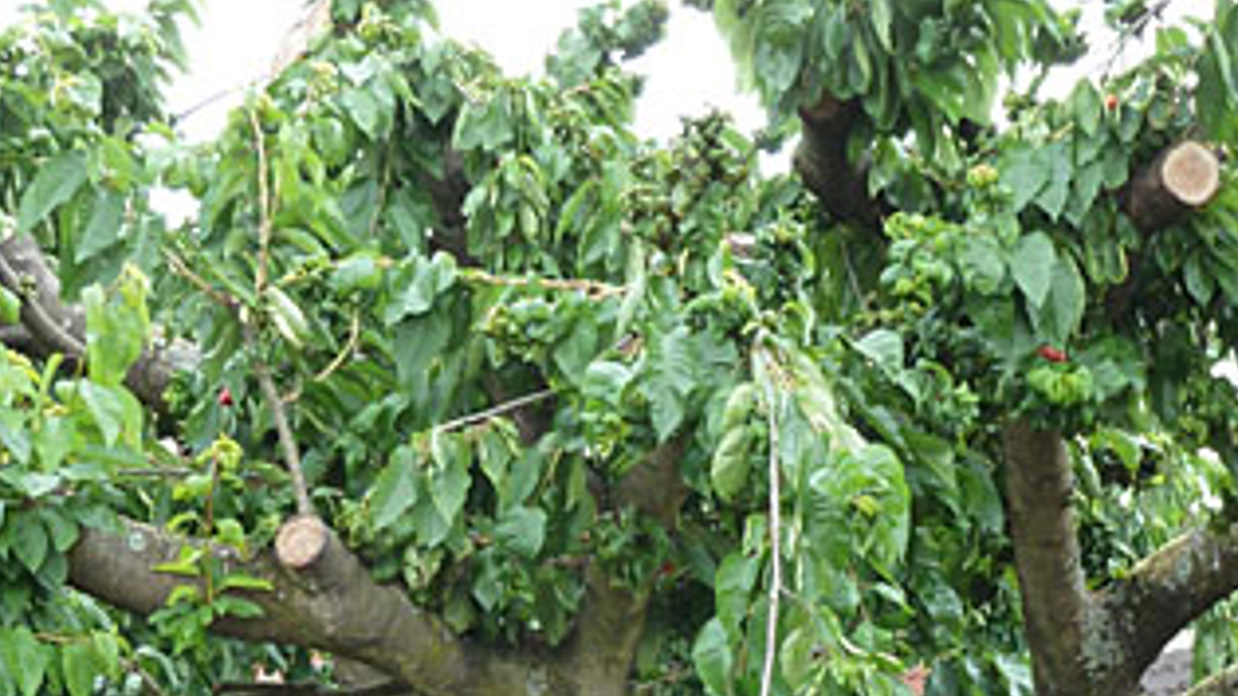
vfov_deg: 10.3
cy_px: 983
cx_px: 751
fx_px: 3741
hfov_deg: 18.8
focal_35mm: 114
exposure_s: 1/60
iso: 125
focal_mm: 9.1
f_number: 3.9
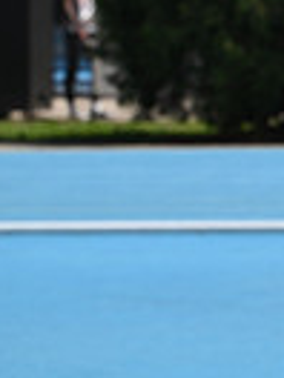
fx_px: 4485
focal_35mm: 410
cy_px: -136
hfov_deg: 3.6
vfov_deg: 4.8
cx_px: 752
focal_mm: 97
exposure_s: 1/2500
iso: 200
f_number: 4.5
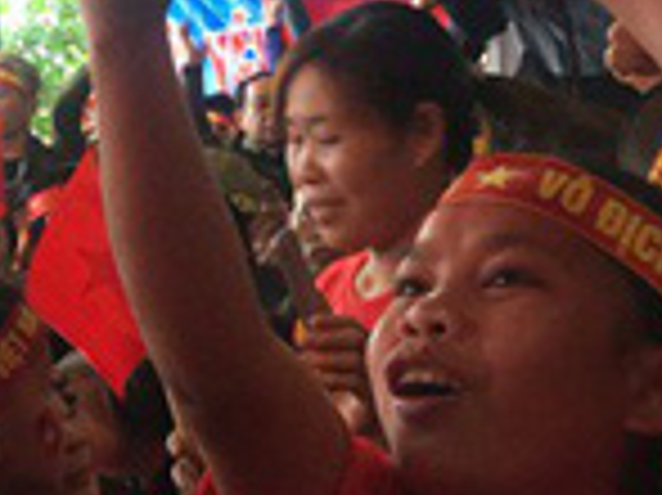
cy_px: 108
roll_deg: +3.8
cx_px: -135
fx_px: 2408
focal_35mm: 126
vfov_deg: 11.7
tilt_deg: +6.2
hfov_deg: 15.1
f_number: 2.2
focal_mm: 4.15
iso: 64
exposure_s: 1/17
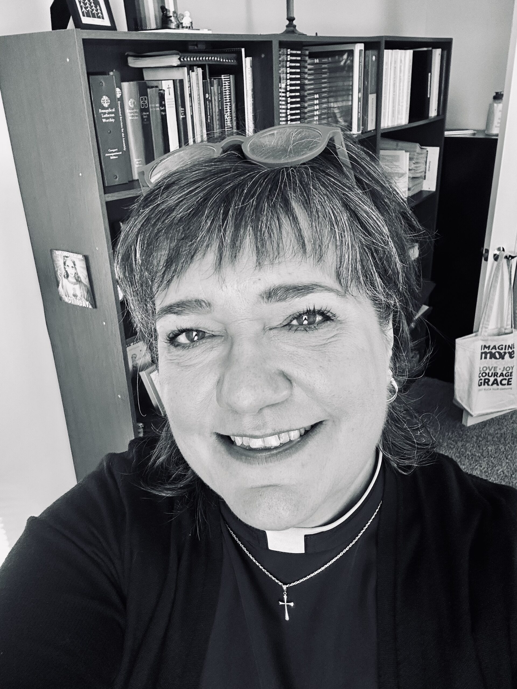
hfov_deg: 46.8
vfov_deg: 60.0
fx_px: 597
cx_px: 258
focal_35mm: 30
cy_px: 344
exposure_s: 1/60
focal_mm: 2.69
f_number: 1.9
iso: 80
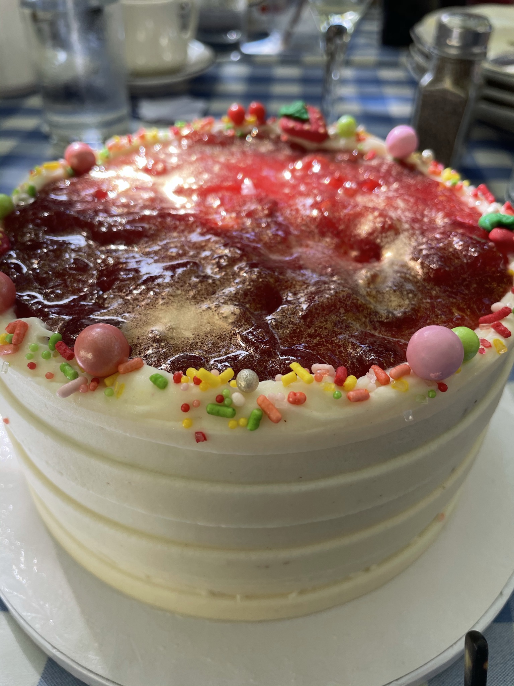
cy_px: 343
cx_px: 257
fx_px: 515
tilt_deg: -41.5
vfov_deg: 67.3
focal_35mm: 26
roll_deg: -0.2
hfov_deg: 53.1
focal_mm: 4.2
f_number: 1.6
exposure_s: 1/121
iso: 40
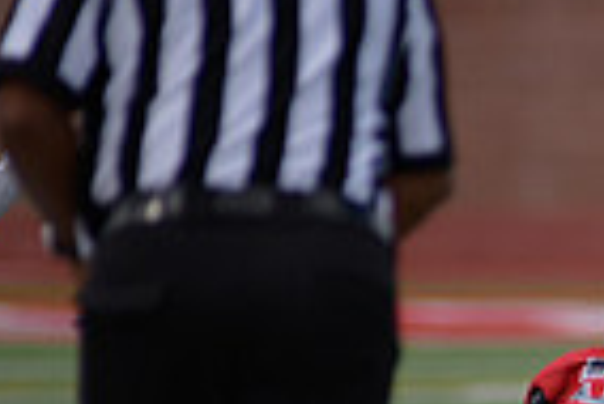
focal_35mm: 1224
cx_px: 1004
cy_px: 593
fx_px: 20557
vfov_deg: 1.1
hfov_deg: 1.7
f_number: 2.8
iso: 400
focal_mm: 300
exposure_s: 1/8000
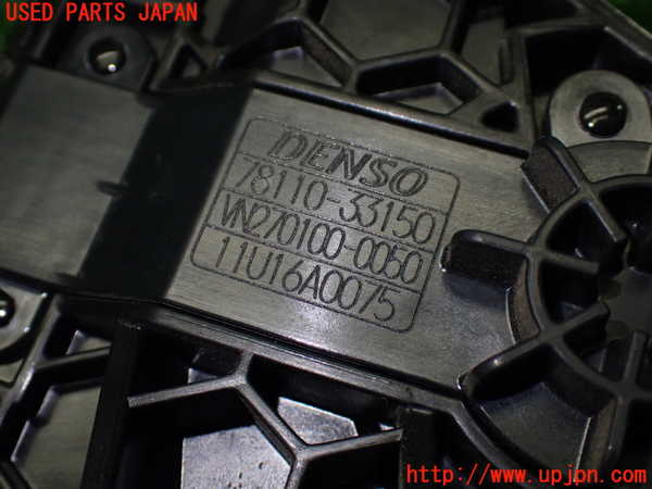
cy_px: 244
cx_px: 326
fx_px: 885
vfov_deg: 30.9
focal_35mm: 47
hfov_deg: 40.4
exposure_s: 1/200
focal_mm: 8.4
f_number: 3.1
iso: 320
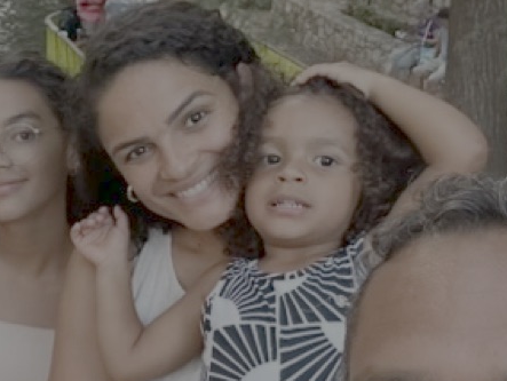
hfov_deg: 22.3
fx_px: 1217
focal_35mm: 83
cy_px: 400
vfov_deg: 17.3
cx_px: -38
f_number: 1.9
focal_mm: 2.69
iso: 320
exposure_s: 1/47
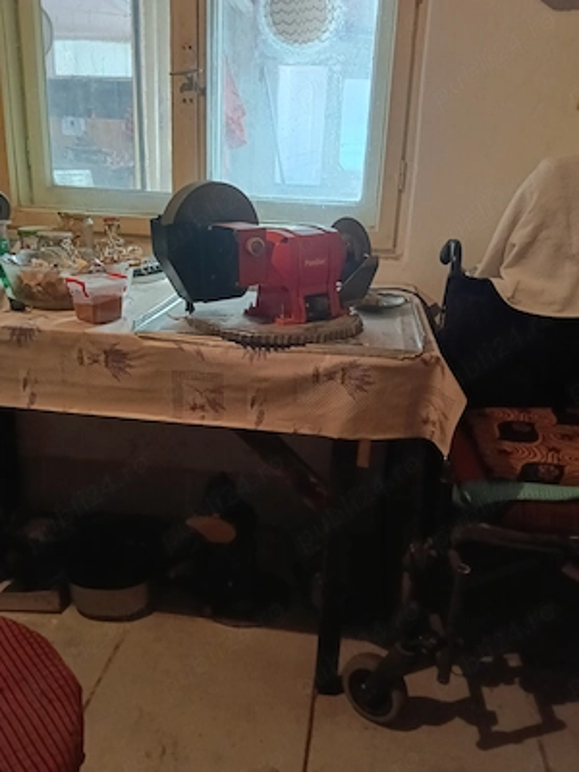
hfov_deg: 51.4
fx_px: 602
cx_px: 290
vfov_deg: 65.3
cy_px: 386
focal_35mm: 27
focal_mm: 3.98
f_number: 1.8
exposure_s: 1/50
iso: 800
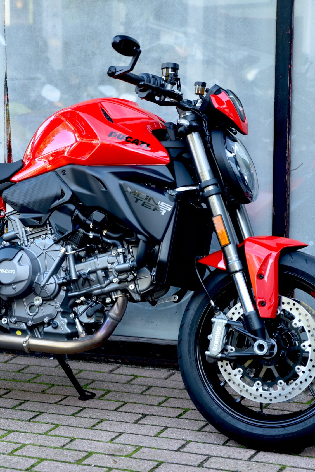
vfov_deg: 20.4
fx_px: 1312
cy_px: 238
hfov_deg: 13.6
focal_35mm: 100
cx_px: 72
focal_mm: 66
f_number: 2.8
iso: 200
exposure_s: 1/60
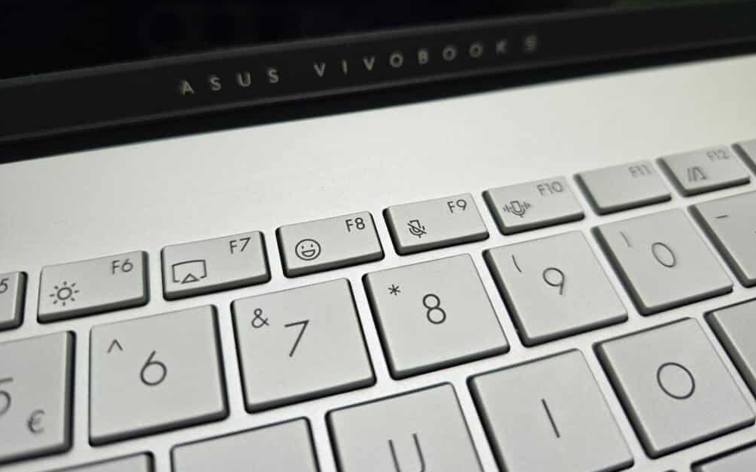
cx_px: 380
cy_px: 192
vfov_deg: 49.0
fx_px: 515
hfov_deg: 72.6
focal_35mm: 25
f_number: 1.7
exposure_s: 1/180
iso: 125
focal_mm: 6.3
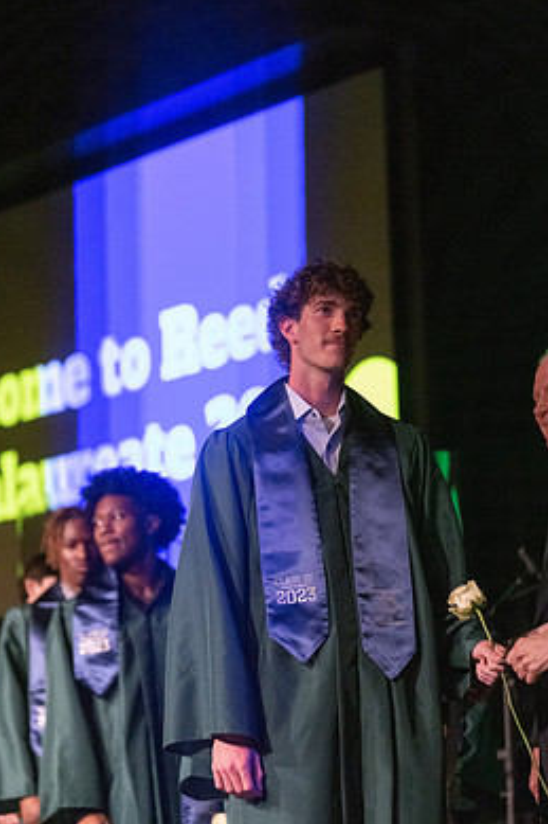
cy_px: 470
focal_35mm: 133
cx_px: 307
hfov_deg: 10.3
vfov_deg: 15.4
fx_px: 3039
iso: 16000
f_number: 2.8
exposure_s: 1/1000
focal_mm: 115
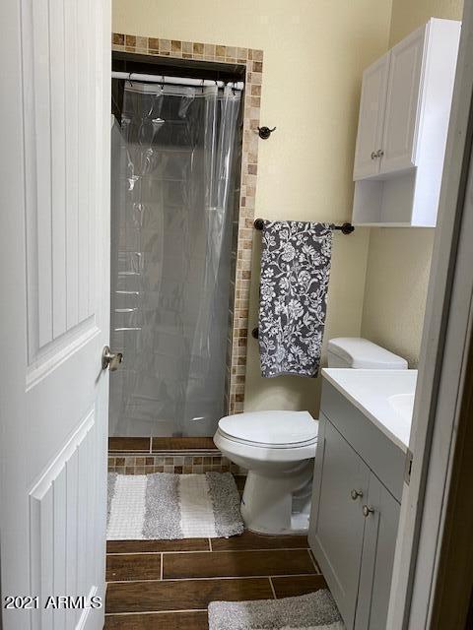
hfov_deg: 53.1
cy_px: 315
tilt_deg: -9.6
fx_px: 474
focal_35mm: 26
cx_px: 236
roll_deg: -2.9
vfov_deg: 67.3
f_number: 1.8
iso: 80
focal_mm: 4.25
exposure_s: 1/60
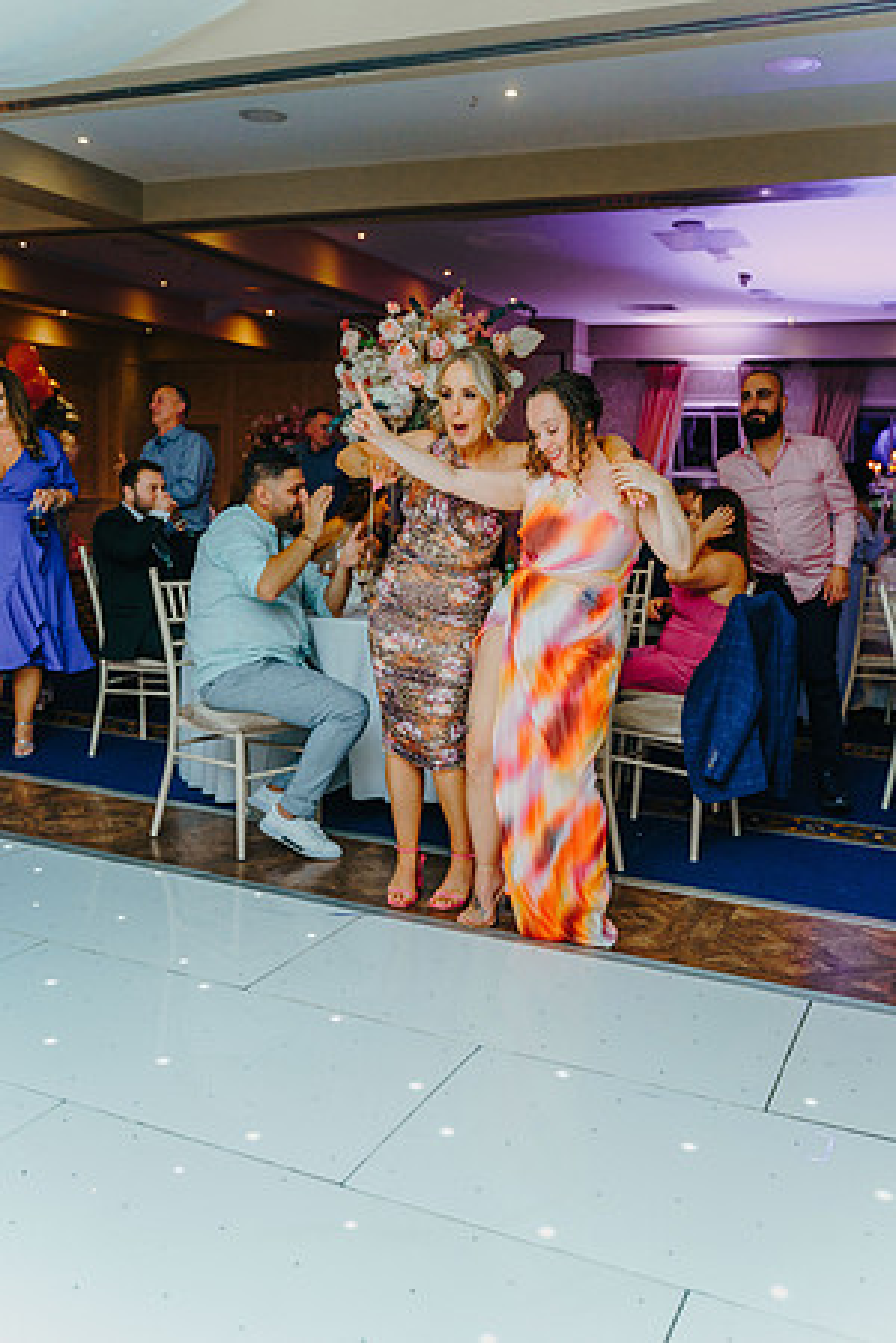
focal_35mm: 33
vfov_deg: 57.2
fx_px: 1232
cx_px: 448
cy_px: 672
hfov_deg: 40.0
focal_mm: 33
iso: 1600
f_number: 2.8
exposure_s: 1/200
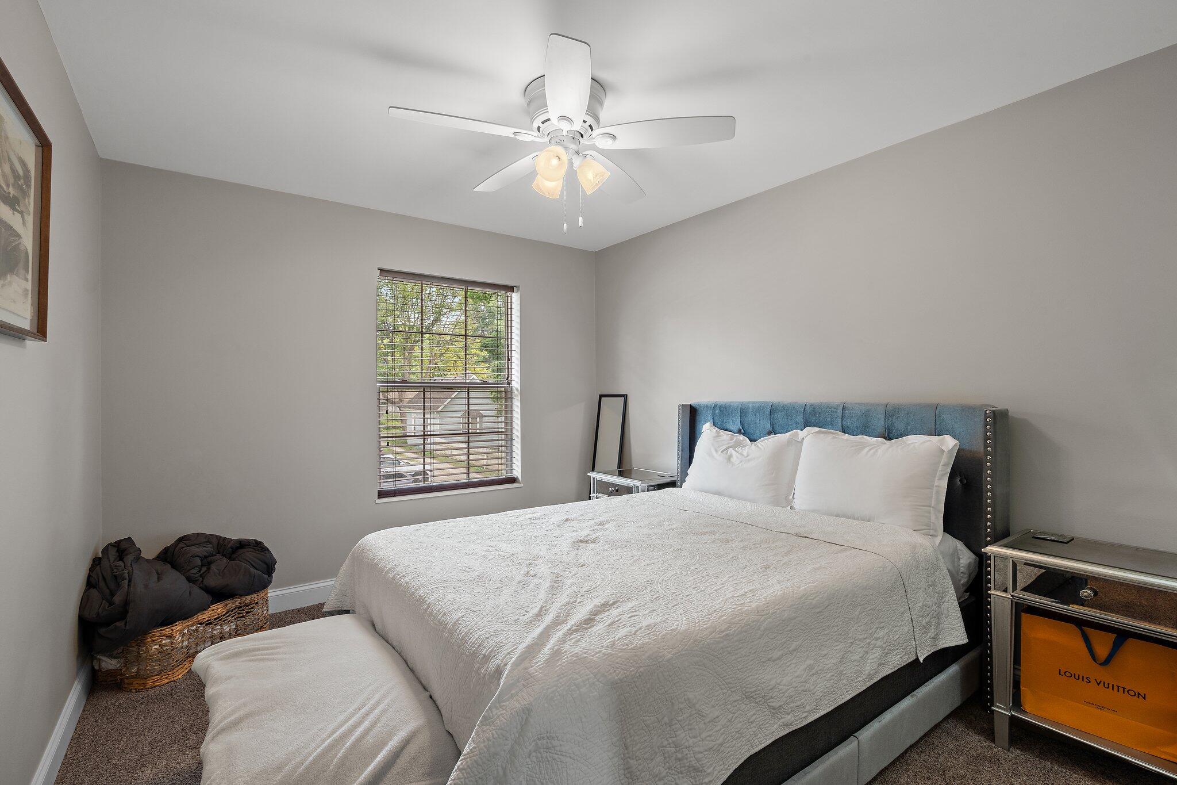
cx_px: 588
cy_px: 392
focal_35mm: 16
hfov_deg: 96.7
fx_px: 523
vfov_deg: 73.7
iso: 400
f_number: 11
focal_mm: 16
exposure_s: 1/4
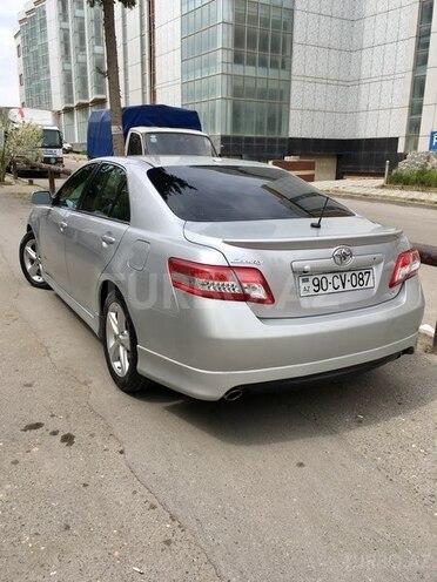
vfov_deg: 61.7
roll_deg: -1.0
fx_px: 488
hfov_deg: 48.2
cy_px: 291
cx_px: 218
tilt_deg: -15.8
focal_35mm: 29
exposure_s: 1/1538
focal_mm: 4.15
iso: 25
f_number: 2.2
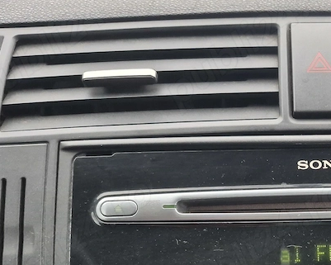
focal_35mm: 56
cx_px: 352
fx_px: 549
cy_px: 263
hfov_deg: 30.5
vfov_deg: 25.8
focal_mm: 5.4
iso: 200
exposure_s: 1/180
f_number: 1.8
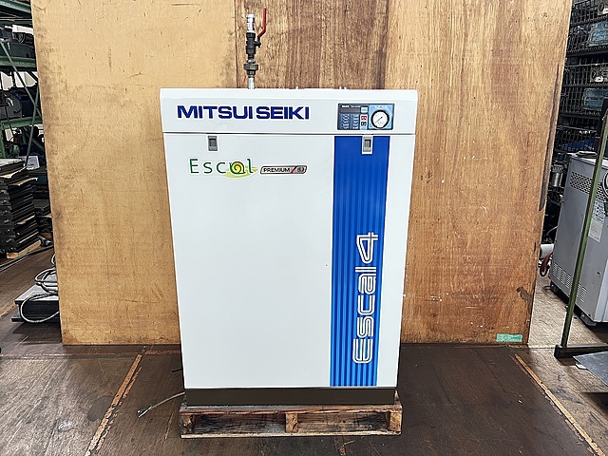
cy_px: 228
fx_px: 457
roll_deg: +0.2
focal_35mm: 26
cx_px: 304
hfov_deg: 67.3
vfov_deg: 53.1
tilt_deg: -18.2
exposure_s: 1/78
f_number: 1.5
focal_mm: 5.7
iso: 125
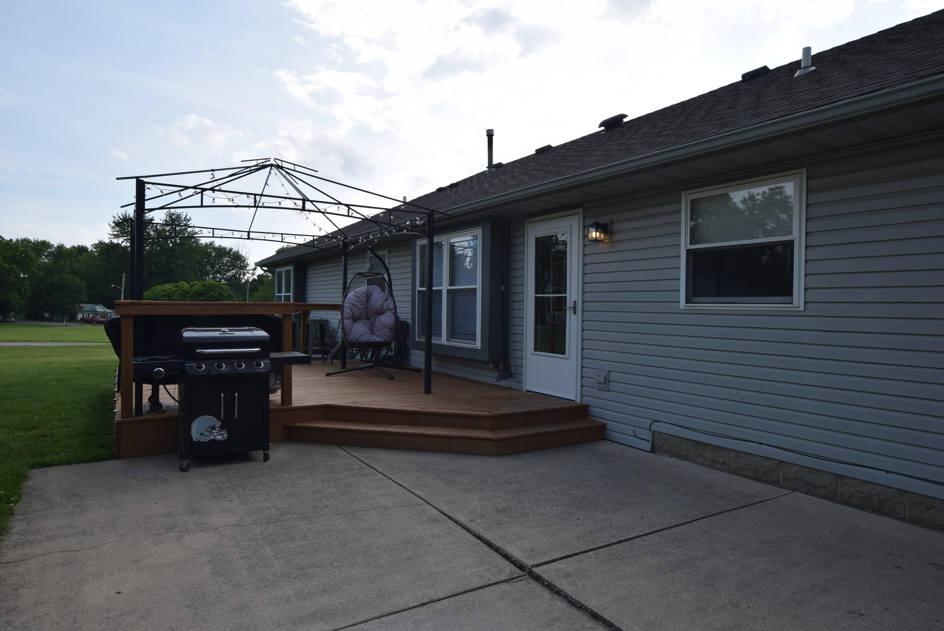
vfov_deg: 59.6
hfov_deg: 81.2
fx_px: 551
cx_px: 472
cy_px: 316
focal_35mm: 21
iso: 200
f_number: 9
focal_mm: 14
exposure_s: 1/320
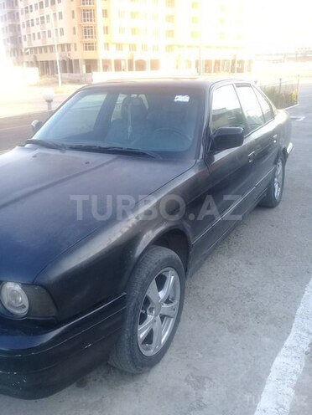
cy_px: 208
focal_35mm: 31
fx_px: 373
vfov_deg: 58.4
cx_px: 156
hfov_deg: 45.4
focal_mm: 3.3
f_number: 2.2
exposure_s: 1/100
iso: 50
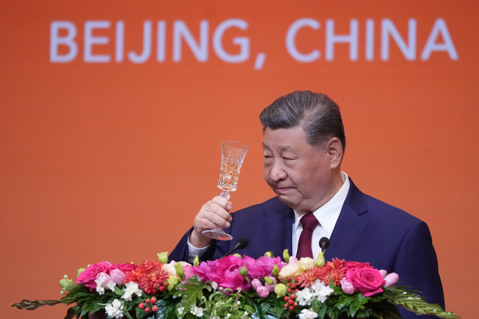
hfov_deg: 3.6
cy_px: 160
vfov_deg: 2.4
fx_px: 7674
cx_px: 240
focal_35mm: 577
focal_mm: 385
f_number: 5.6
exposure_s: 1/500
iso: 5000
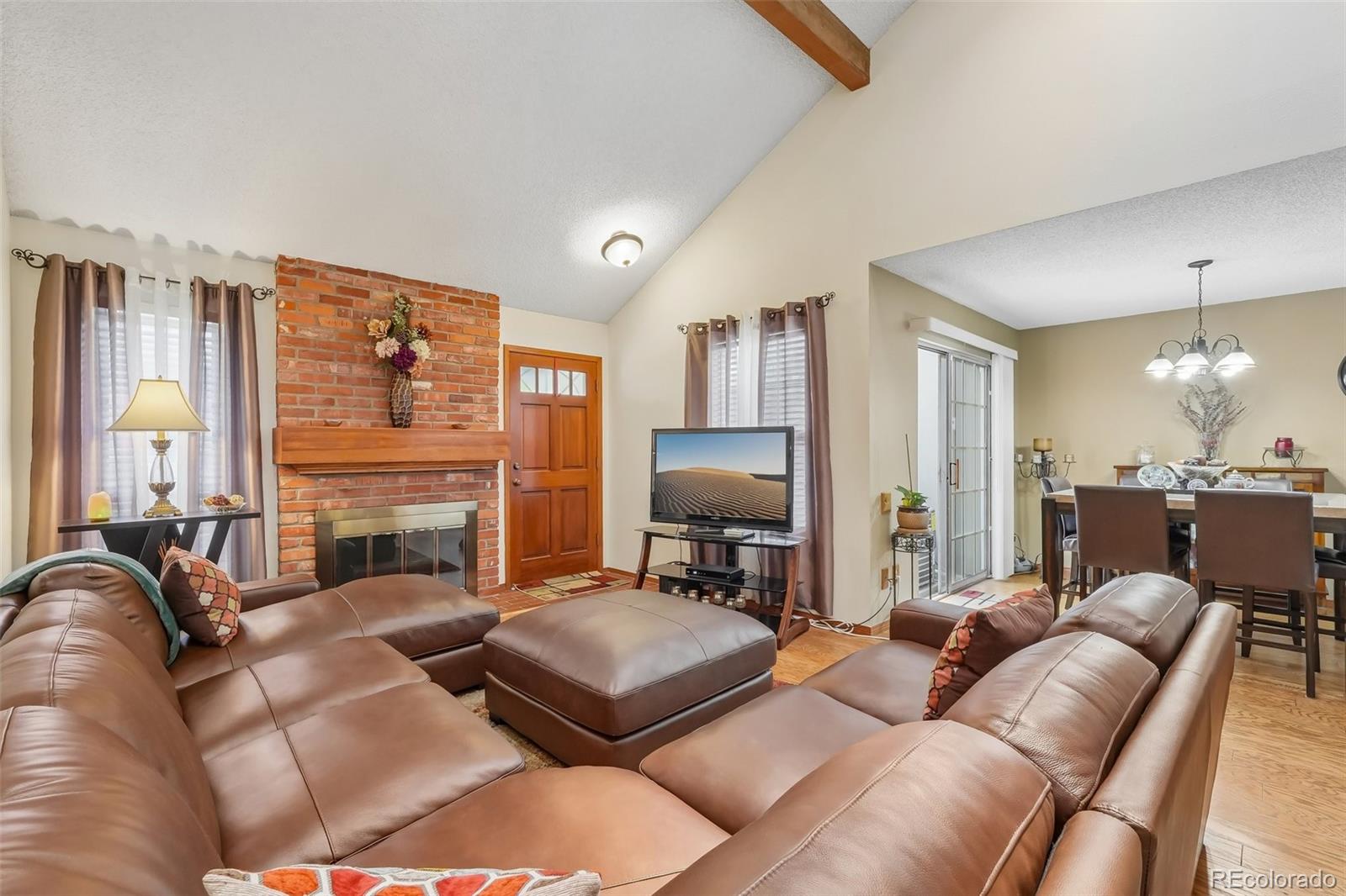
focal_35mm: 15
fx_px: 561
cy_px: 448
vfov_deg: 77.3
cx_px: 673
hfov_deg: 100.4
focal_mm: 10
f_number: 8
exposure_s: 1/8
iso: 800
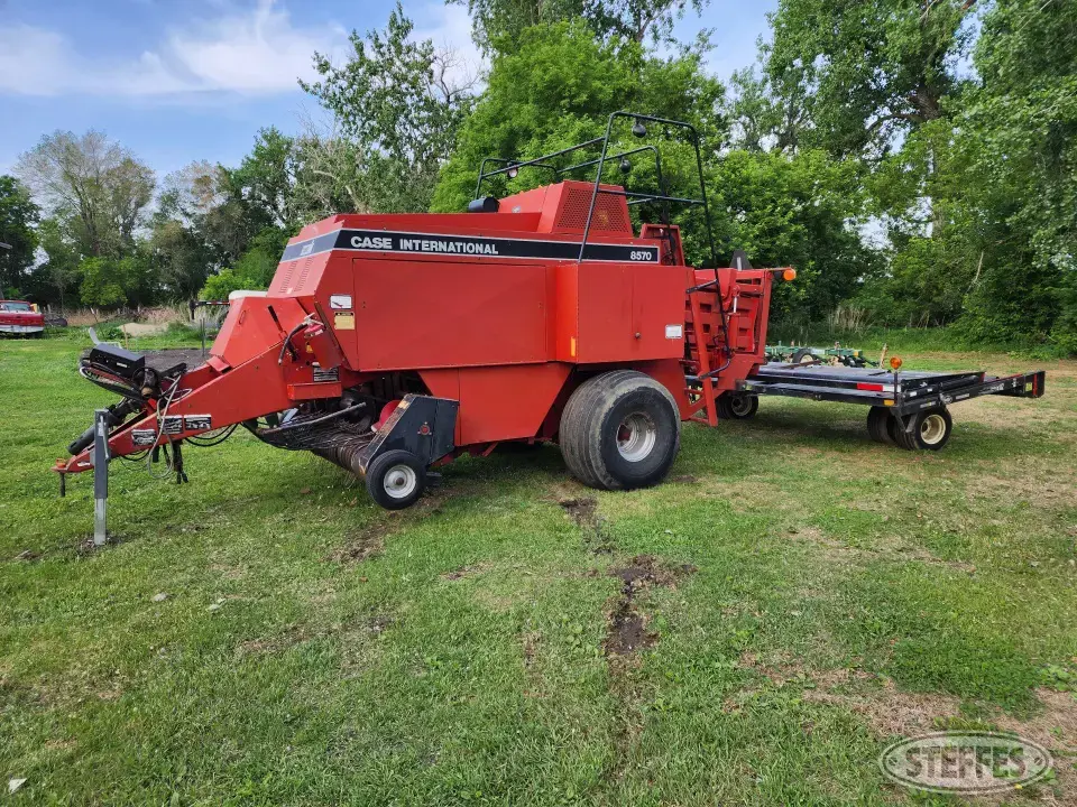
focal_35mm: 23
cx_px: 538
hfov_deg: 73.9
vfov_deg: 58.9
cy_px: 404
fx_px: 716
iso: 12
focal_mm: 6.4
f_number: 1.8
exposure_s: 1/331
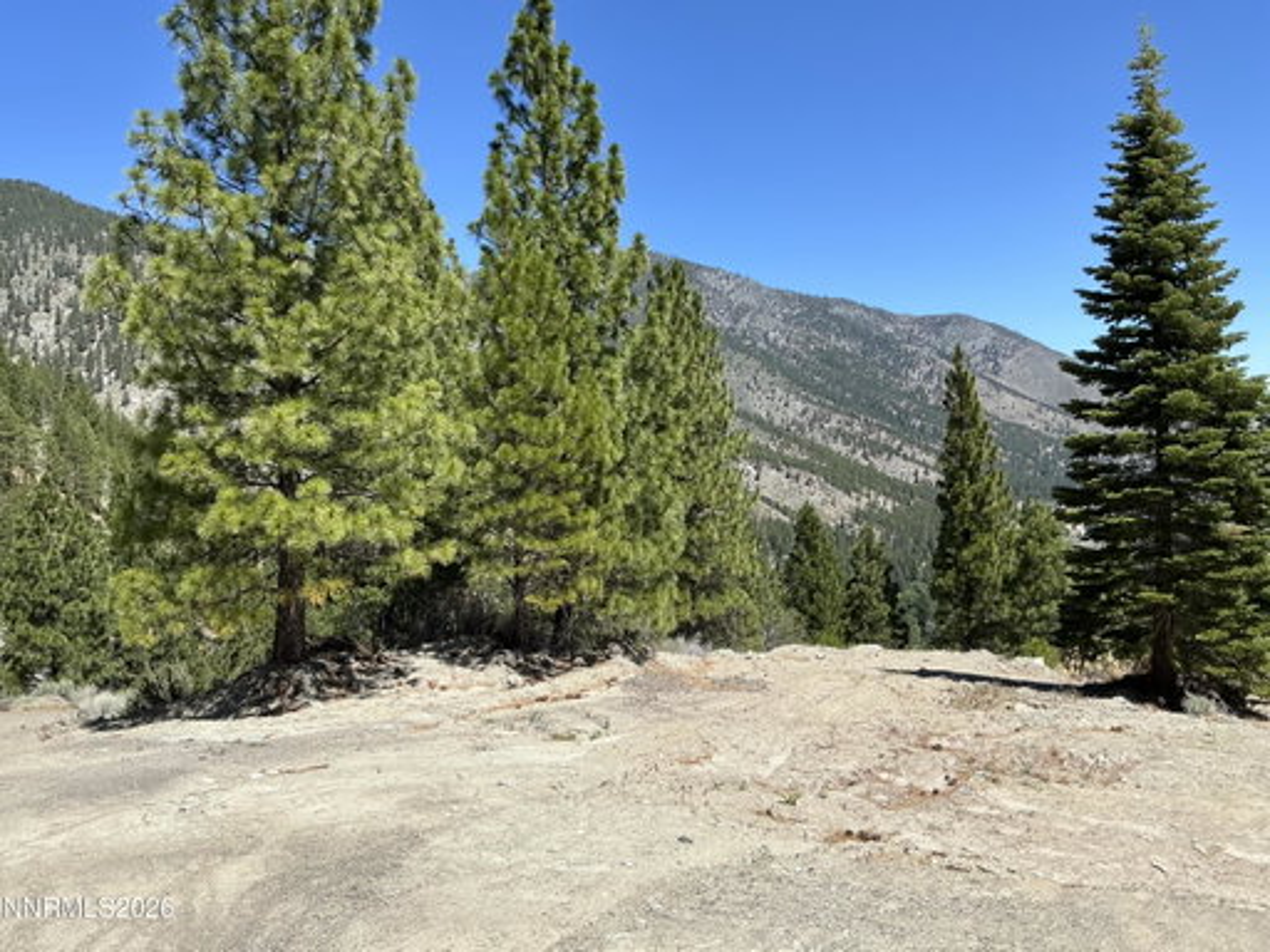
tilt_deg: -0.9
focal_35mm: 28
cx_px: 635
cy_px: 476
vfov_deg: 49.7
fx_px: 1027
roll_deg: +4.1
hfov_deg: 63.4
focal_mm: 3
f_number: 1.8
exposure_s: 1/1848
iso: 25
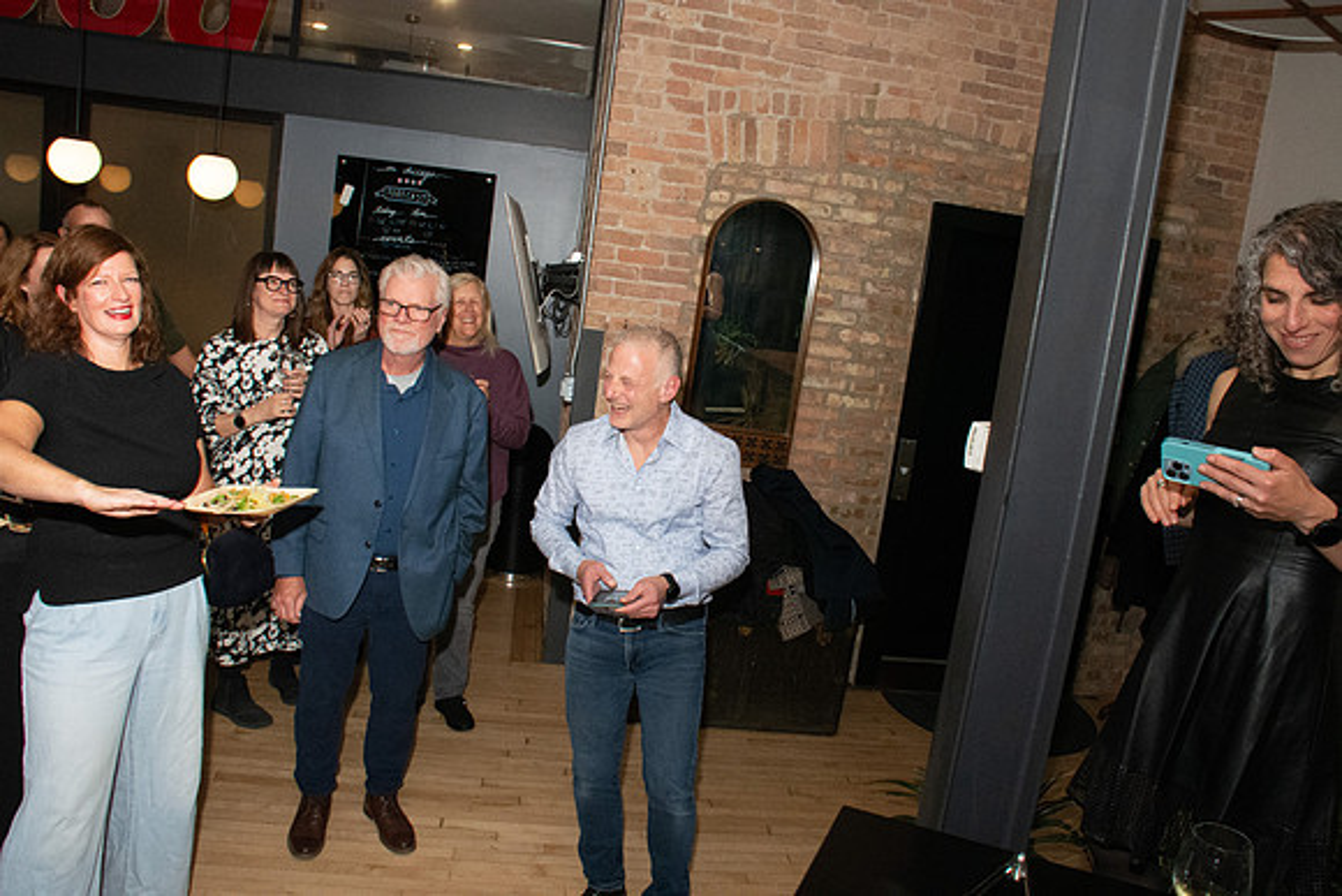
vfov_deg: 48.0
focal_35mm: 27
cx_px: 671
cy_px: 448
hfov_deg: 67.4
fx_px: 1007
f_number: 10
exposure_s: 1/160
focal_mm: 18
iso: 5000
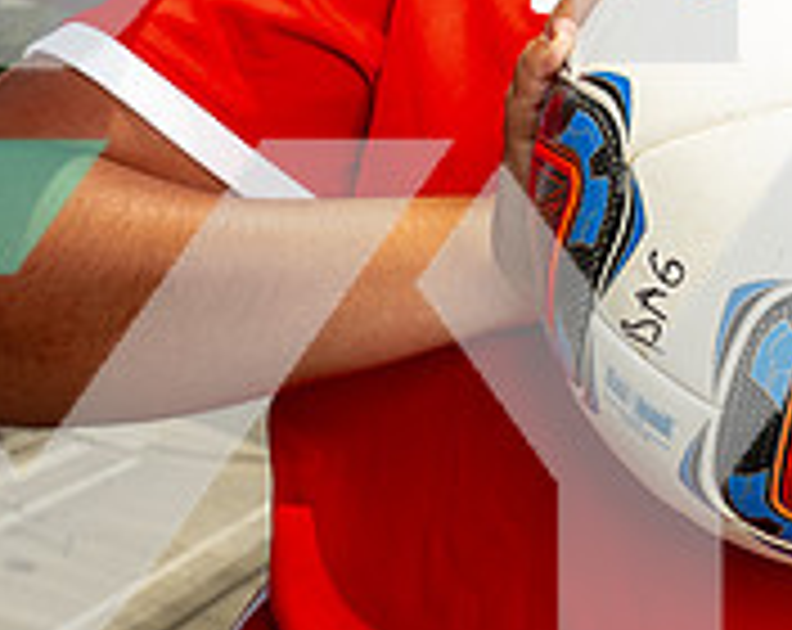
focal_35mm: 101
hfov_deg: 18.4
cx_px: 862
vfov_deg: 14.5
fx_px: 2362
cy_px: -194
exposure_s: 1/250
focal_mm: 28
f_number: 11
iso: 125
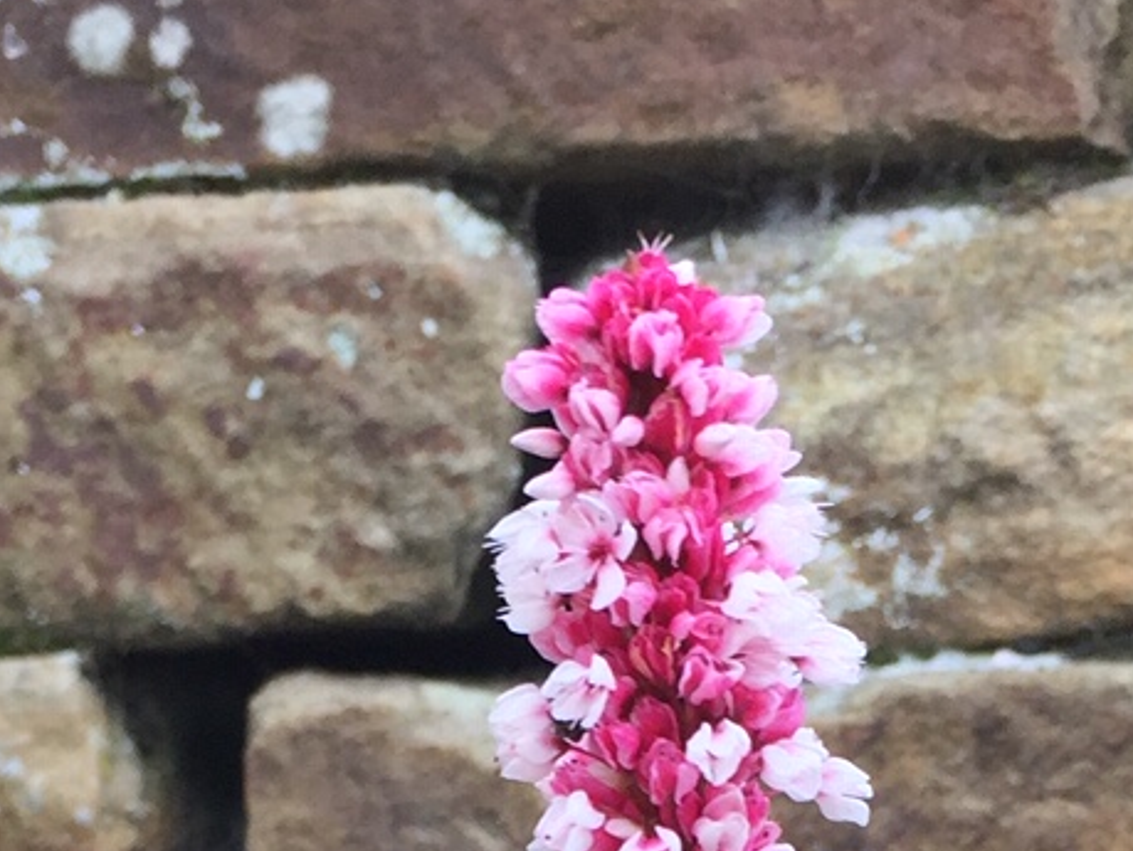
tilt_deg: -15.6
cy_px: 1376
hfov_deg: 19.1
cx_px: 504
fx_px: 3374
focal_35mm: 103
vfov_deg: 13.4
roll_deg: +3.4
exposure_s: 1/234
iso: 32
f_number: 2.2
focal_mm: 4.15
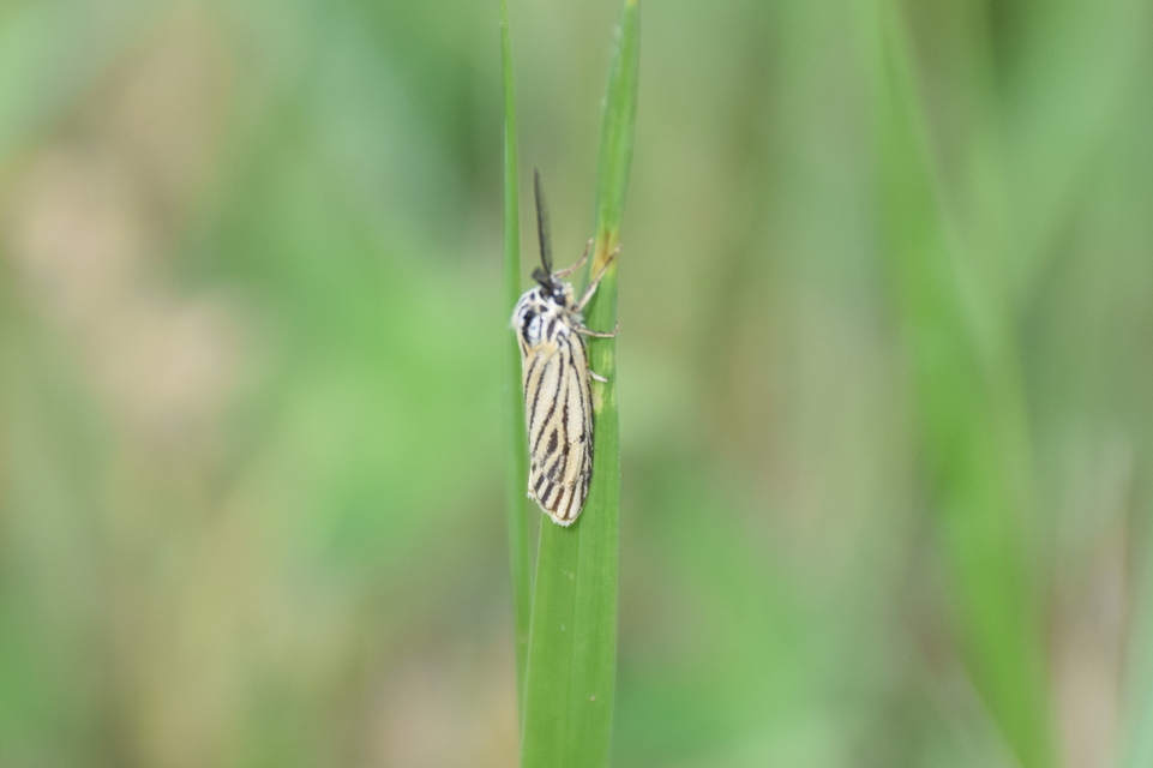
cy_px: 384
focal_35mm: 210
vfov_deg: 6.5
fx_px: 6723
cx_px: 576
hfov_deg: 9.8
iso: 320
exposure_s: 1/250
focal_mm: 140
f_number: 7.1
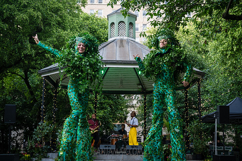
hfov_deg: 39.6
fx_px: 336
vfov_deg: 27.0
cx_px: 121
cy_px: 80
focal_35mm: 50
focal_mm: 50
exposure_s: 1/640
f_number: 4
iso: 1600
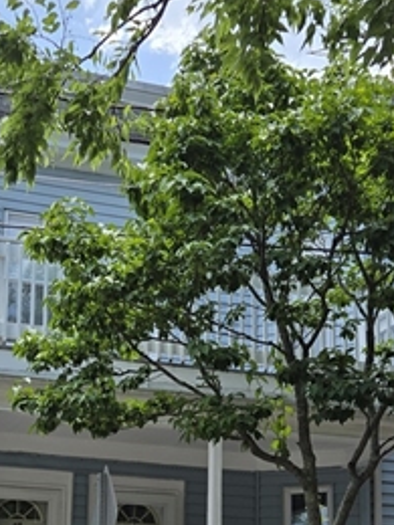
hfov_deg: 21.5
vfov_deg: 27.5
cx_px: 133
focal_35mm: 68
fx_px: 1032
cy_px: 472
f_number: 1.8
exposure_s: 1/2116
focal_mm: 5.4
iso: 25
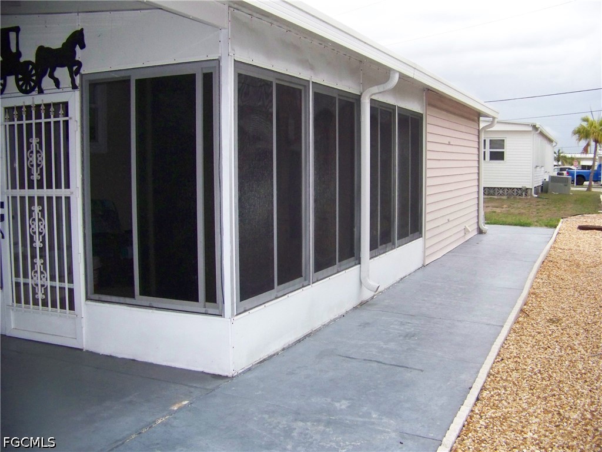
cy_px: 226
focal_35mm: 36
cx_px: 301
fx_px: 626
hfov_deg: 51.4
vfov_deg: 39.7
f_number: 2.8
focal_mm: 5.85
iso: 320
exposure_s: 1/500
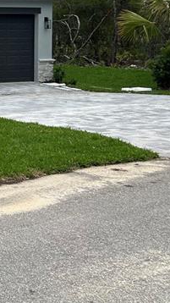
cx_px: -177
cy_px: 36
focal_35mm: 81
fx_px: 650
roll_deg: -0.9
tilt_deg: -0.5
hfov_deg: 12.9
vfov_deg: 25.5
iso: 50
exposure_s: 1/5076
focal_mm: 5.7
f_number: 1.5
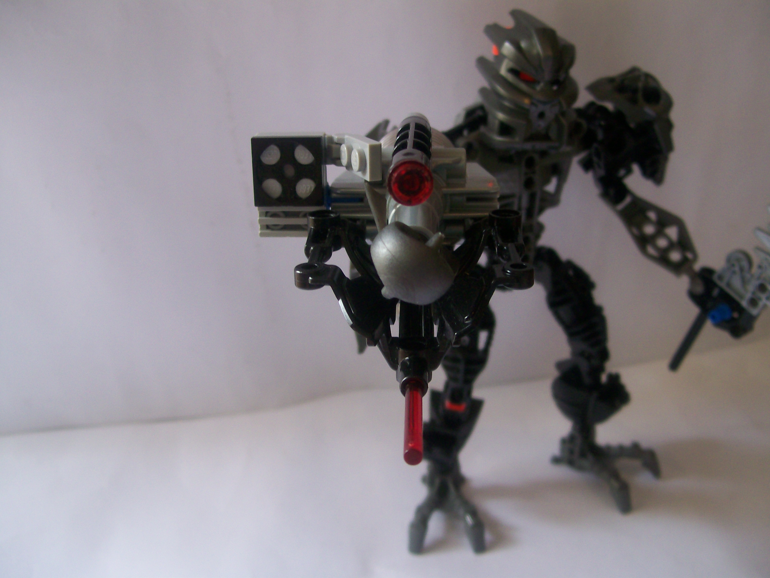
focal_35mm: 36
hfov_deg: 51.4
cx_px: 385
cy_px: 289
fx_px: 801
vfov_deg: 39.7
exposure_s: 1/63.4
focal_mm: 6
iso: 80
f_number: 2.7
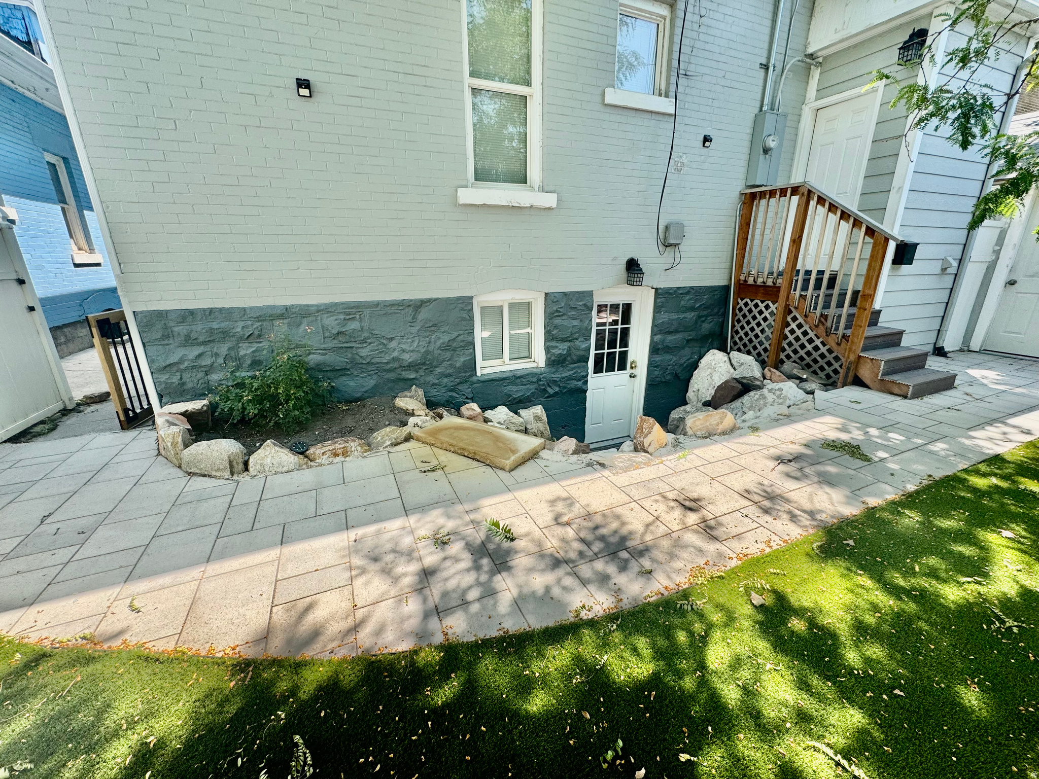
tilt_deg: -18.3
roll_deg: -0.1
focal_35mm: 14
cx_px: 520
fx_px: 420
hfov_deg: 102.1
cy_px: 390
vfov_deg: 85.7
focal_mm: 2.22
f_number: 2.2
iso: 40
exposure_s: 1/605
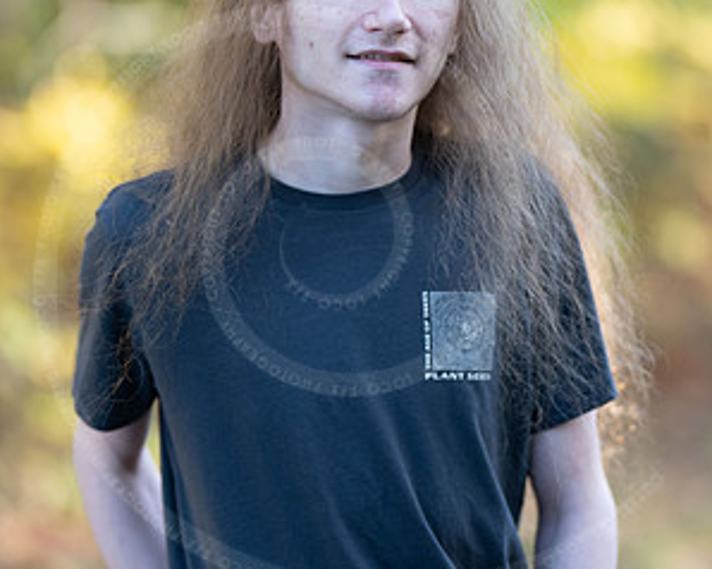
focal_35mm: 180
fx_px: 3791
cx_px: 356
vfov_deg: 8.6
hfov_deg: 10.7
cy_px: 294
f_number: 1.2
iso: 200
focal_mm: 85
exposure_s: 1/640
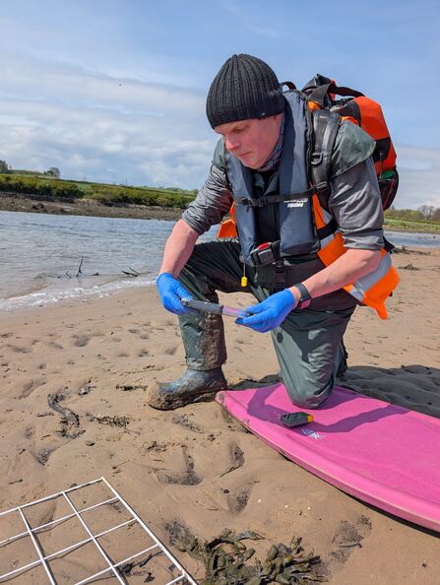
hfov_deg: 56.9
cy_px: 292
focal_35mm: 24
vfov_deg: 71.5
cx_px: 220
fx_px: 406
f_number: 1.68
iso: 20
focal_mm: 6.9
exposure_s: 1/1126
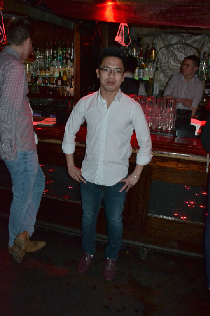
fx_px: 236
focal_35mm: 27
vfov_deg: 67.4
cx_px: 105
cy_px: 158
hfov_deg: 47.9
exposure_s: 1/60
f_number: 3.5
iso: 2200
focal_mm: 18
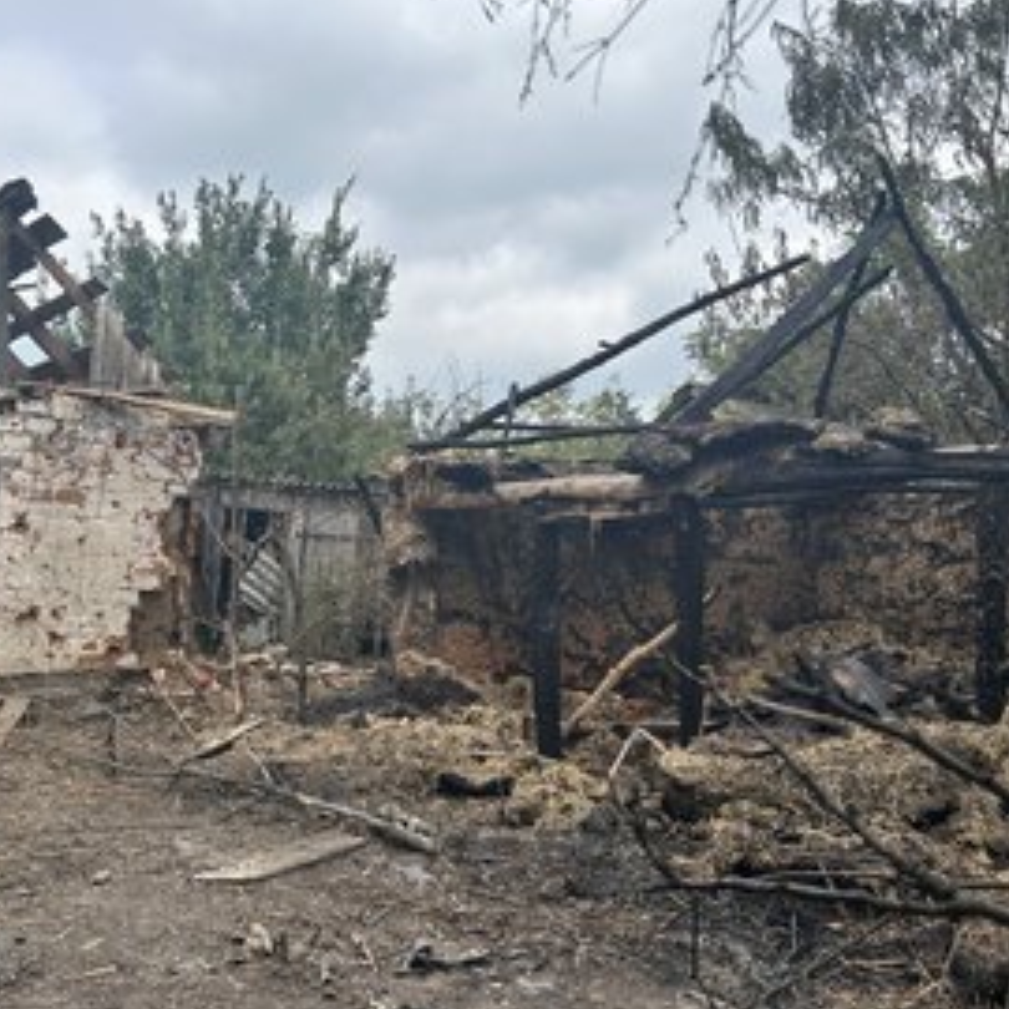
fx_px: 1121
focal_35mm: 34
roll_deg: -1.9
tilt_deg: +0.3
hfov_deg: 47.7
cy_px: 531
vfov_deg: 48.4
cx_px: 336
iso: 50
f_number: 1.5
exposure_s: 1/2762
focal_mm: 5.7
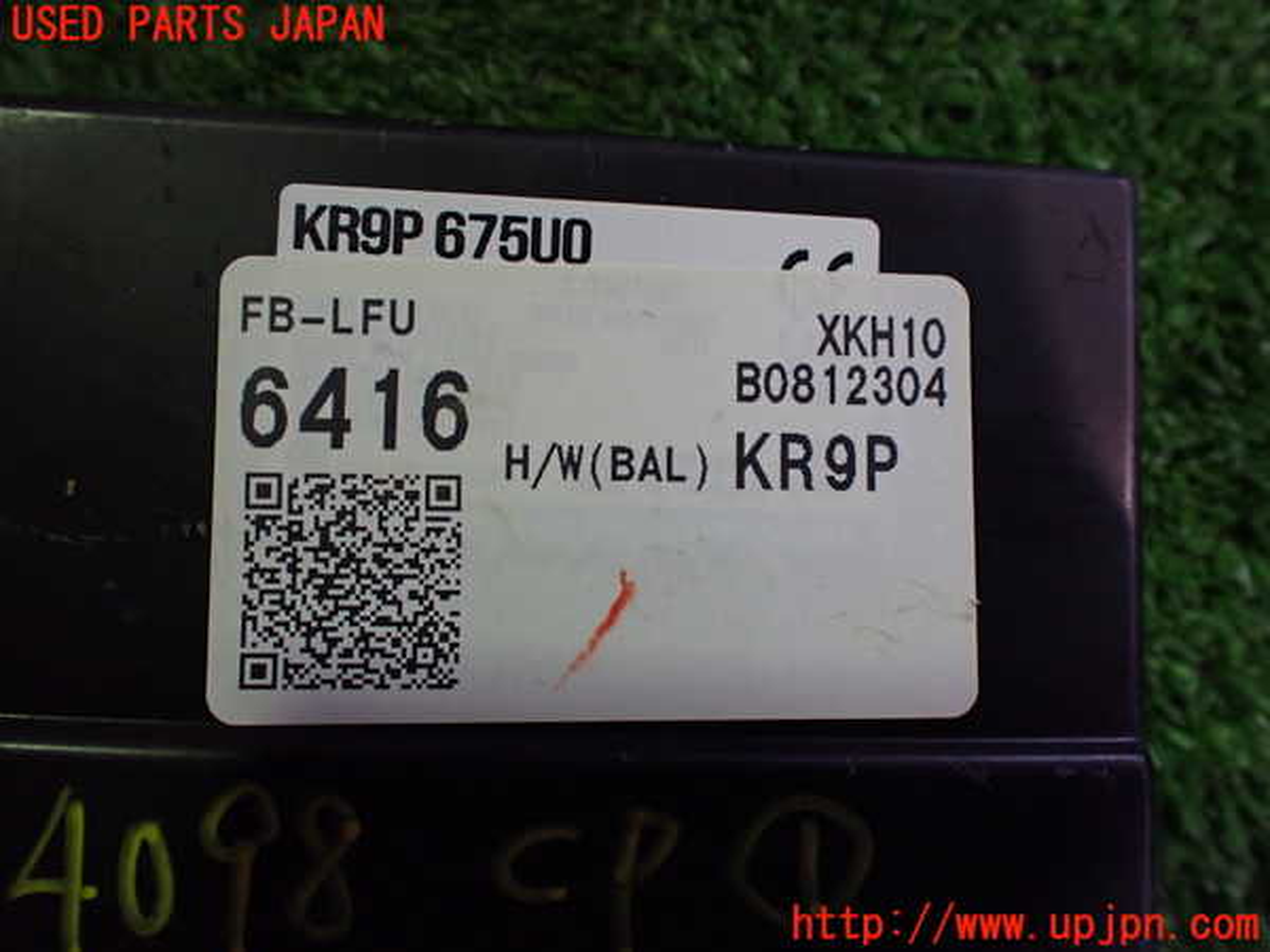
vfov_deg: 46.8
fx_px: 1101
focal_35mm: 30
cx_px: 635
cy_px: 476
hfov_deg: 60.0
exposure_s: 1/125
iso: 500
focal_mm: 5.4
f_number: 2.3
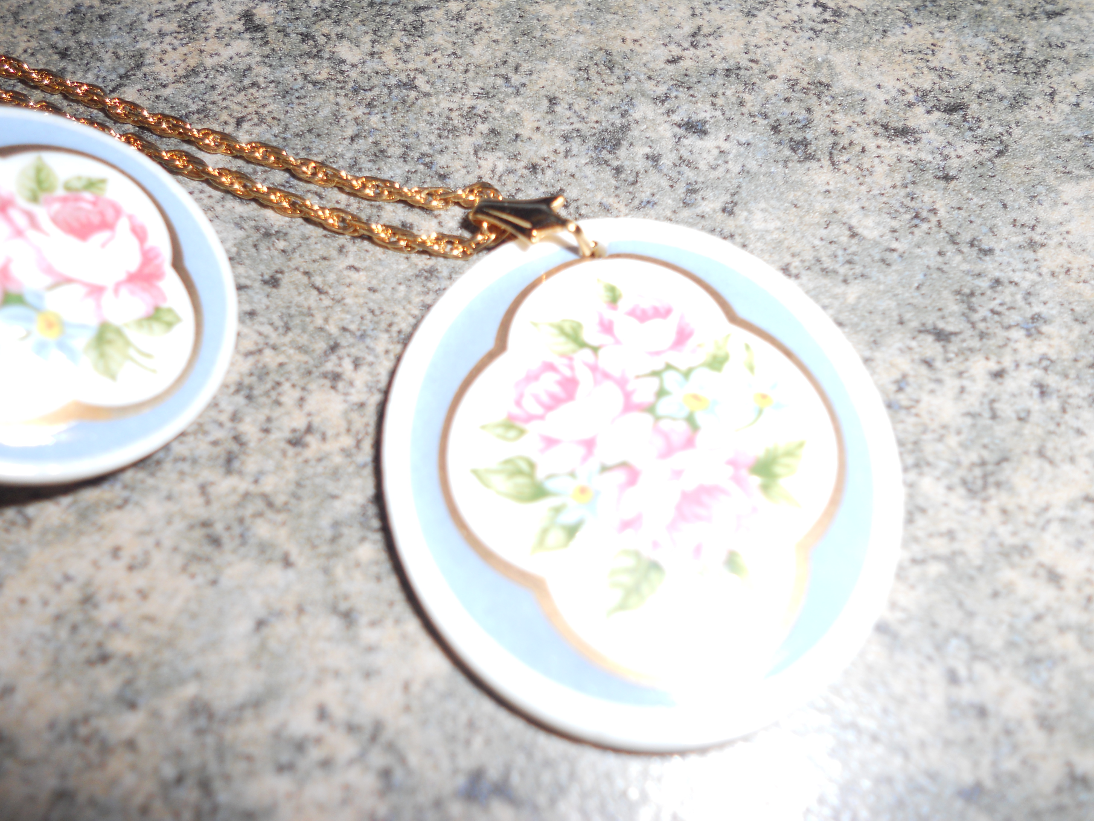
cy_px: 410
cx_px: 547
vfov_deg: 44.2
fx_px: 1011
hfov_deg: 56.8
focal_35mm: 32
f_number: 8.8
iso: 80
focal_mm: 5.8
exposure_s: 1/25
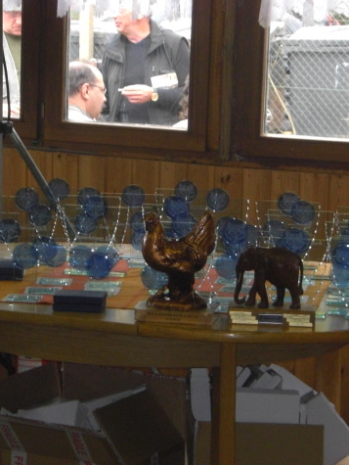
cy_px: 232
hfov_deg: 10.6
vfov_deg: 14.1
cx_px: 173
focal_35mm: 140
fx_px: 1879
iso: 200
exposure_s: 1/60
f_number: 4.2
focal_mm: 17.3
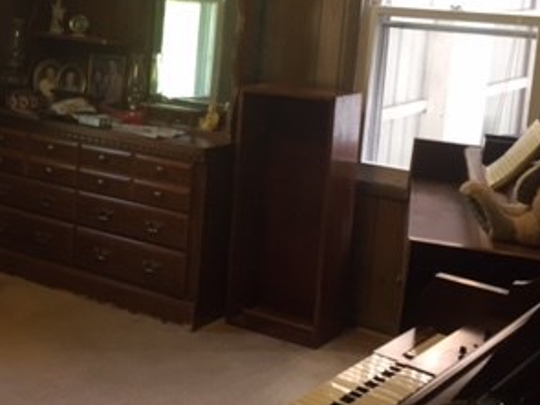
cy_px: 134
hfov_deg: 29.8
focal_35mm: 63
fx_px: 982
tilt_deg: -9.9
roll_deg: -1.7
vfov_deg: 23.2
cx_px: 84
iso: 80
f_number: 2.2
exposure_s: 1/30
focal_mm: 4.15
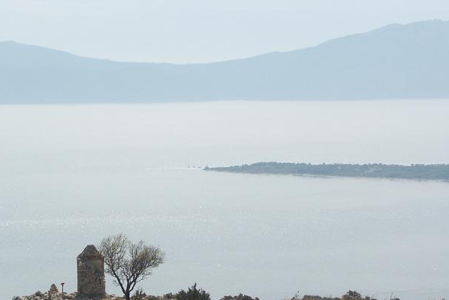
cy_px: 282
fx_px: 1746
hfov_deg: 14.6
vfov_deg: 9.7
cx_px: 176
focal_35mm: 140
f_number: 7.1
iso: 64
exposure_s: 1/400
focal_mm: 20.23
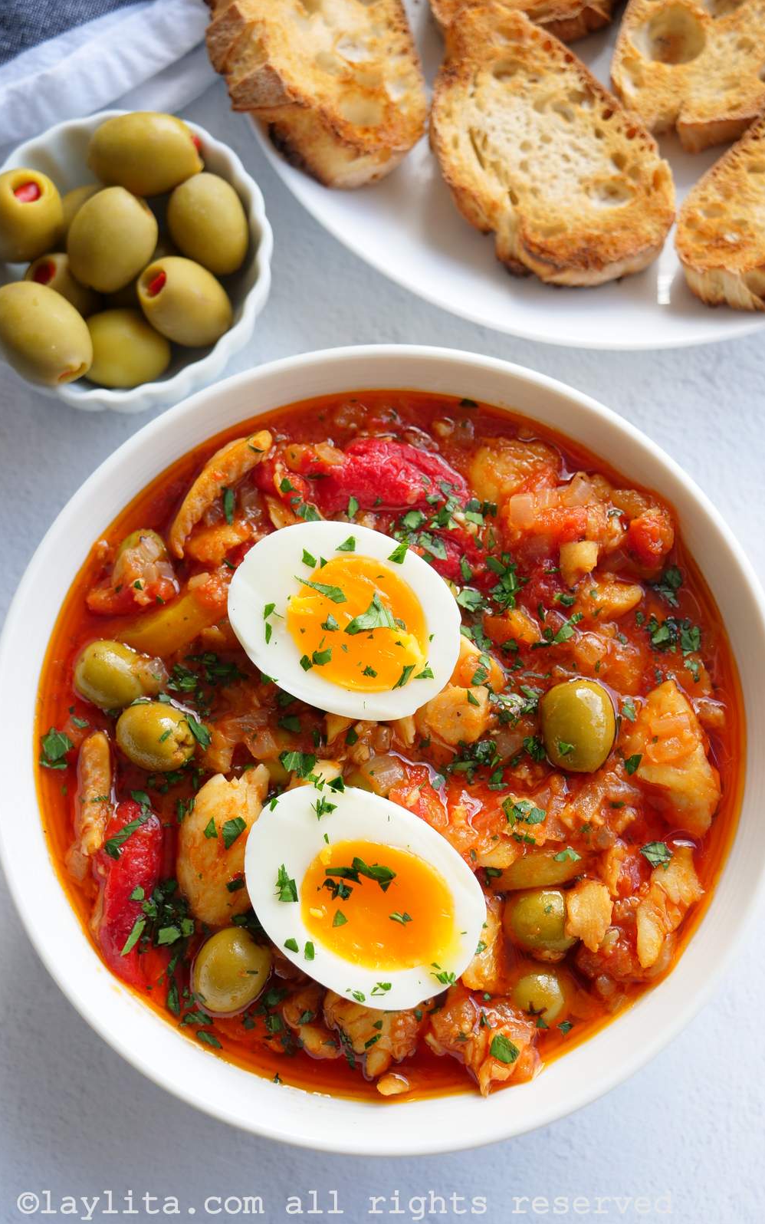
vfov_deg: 56.7
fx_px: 1134
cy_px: 612
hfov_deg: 37.2
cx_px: 333
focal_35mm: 34
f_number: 3.1
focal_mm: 16
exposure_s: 1/100
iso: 200
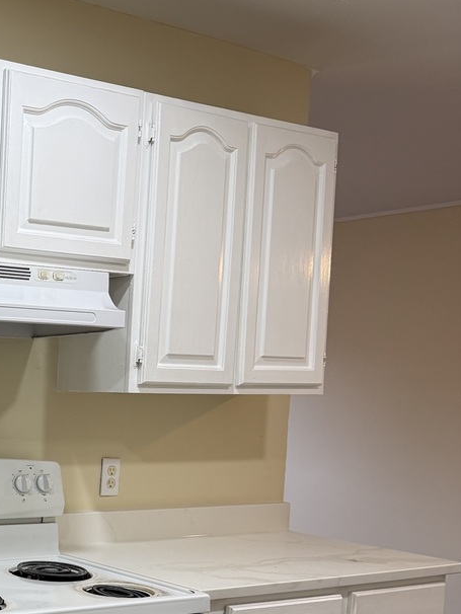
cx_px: -81
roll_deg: -1.5
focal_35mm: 57
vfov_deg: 32.9
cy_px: 484
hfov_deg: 23.6
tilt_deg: -4.7
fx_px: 1011
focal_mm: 6.76
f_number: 1.78
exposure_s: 1/120
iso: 125
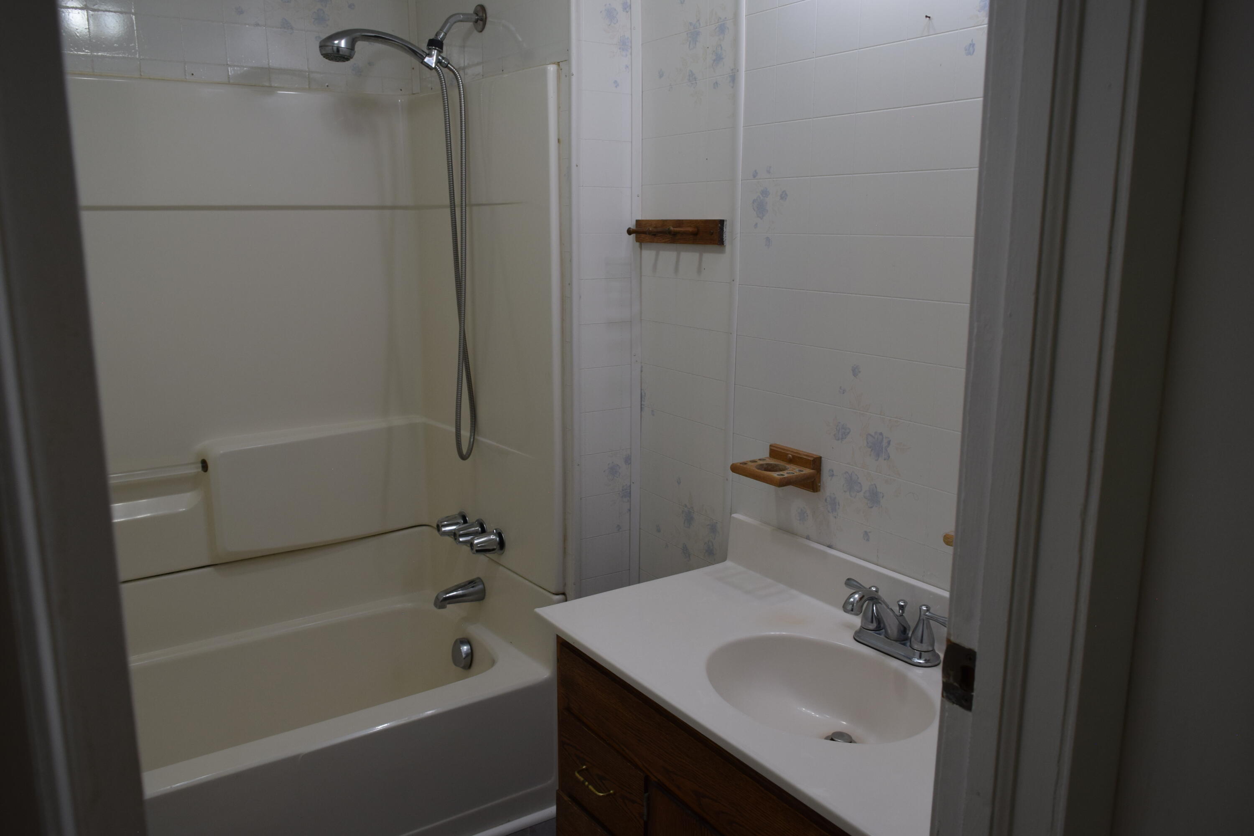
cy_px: 418
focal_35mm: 27
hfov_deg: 67.4
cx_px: 627
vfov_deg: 47.9
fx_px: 940
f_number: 5.6
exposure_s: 1/125
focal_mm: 18
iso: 400
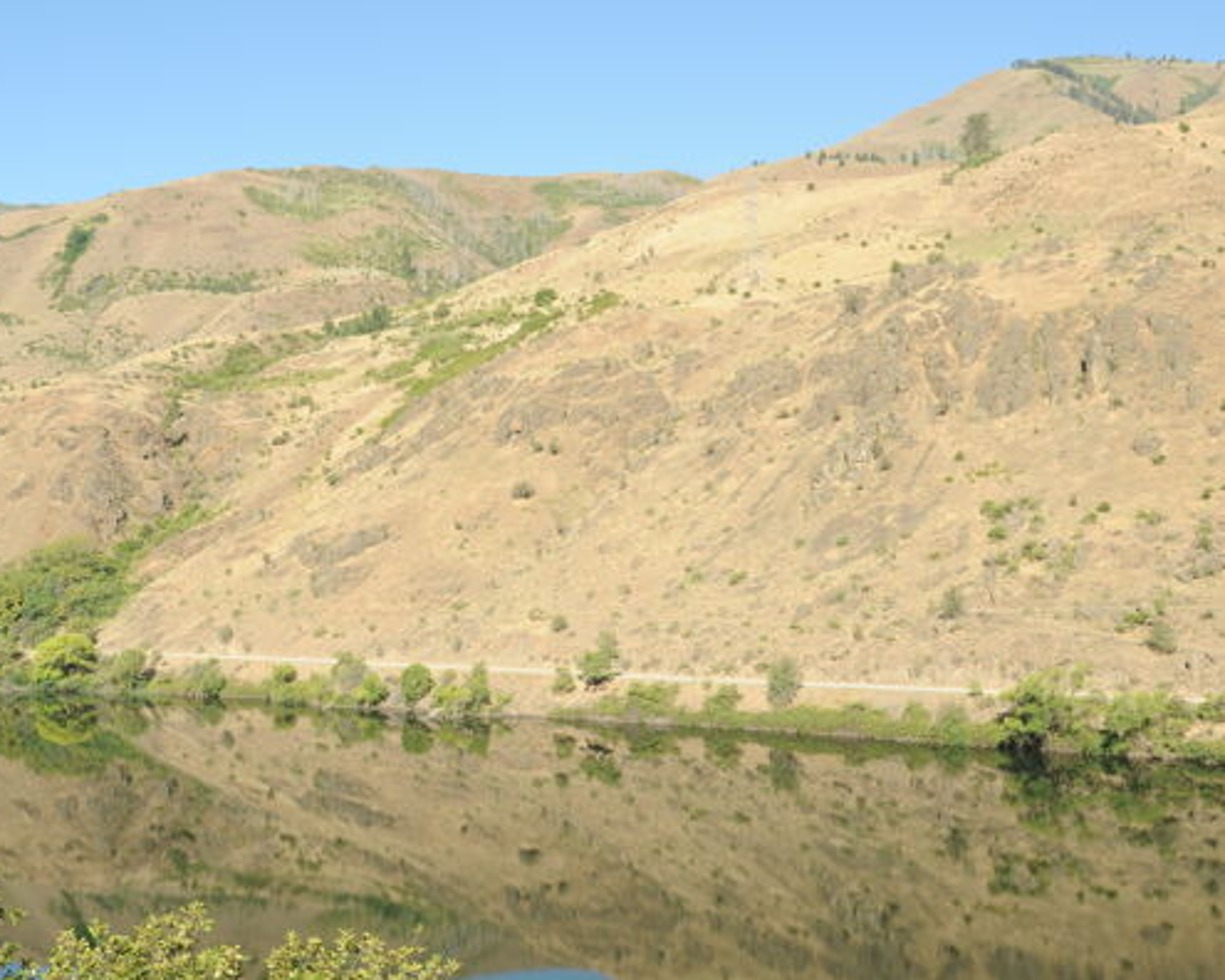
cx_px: 638
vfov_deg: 32.1
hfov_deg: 39.5
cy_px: 495
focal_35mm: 47
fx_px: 1704
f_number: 11
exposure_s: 1/200
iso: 250
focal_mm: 31
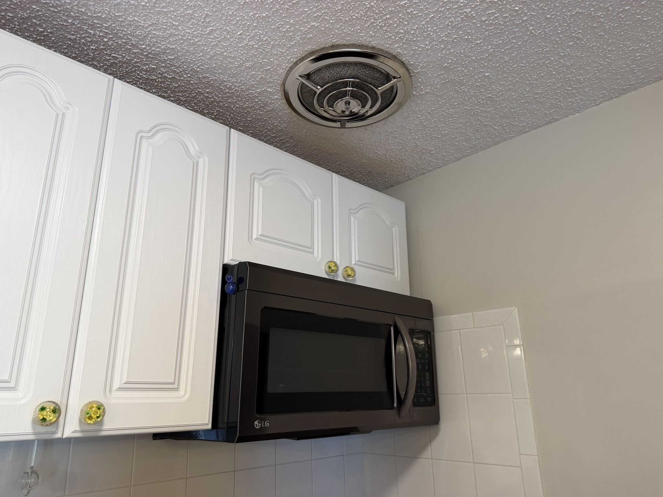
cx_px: 332
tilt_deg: +16.3
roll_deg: +1.1
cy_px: 248
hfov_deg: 71.6
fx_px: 460
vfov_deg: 56.8
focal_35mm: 24
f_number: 1.78
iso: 200
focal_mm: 6.76
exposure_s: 1/120
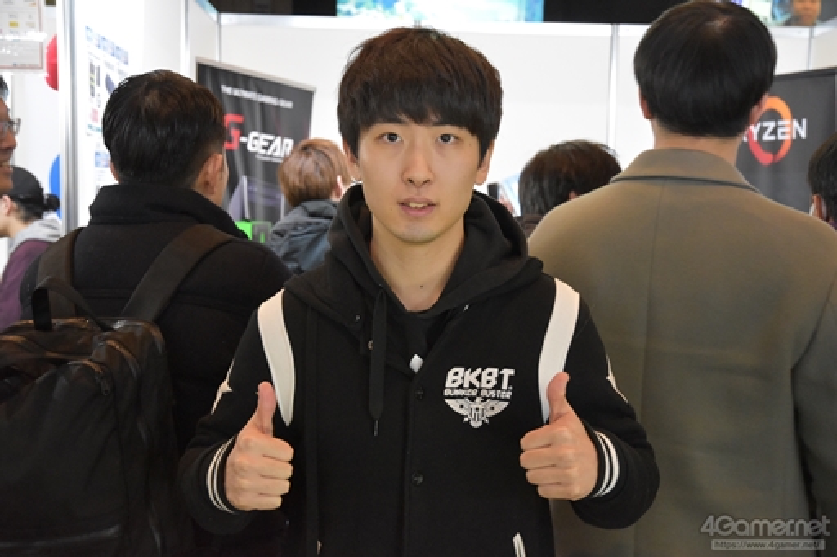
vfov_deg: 26.5
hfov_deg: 38.9
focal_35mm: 51
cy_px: 278
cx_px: 418
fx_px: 1185
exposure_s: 1/60
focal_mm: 34
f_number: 4.5
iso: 4500
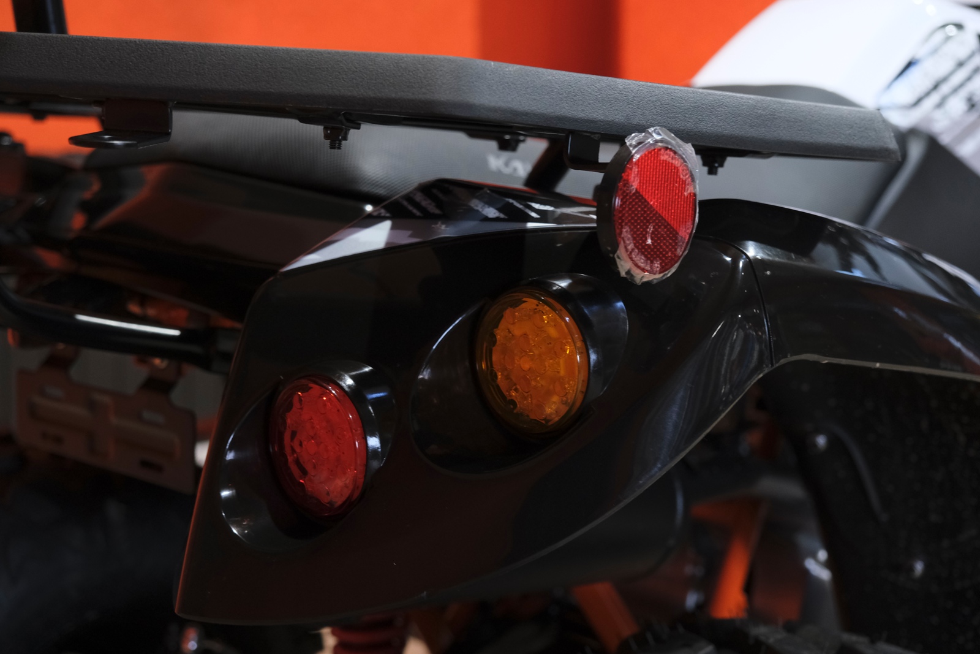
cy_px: 327
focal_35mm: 54
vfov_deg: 25.1
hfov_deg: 36.9
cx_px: 490
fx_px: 1470
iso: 1600
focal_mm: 35.8
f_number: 4
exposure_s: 1/80
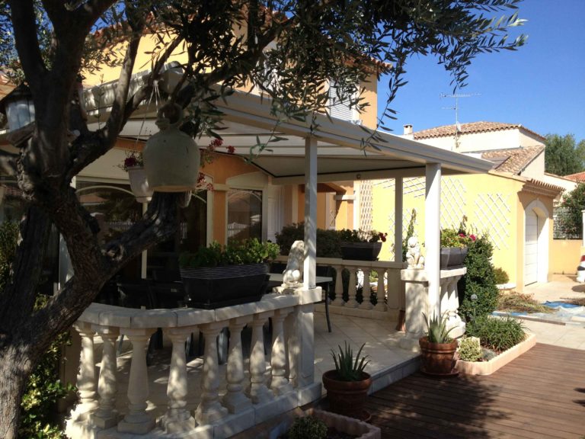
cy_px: 220
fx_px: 591
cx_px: 292
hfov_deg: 52.6
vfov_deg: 40.7
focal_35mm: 35
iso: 50
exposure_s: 1/1314
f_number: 2.4
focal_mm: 4.28
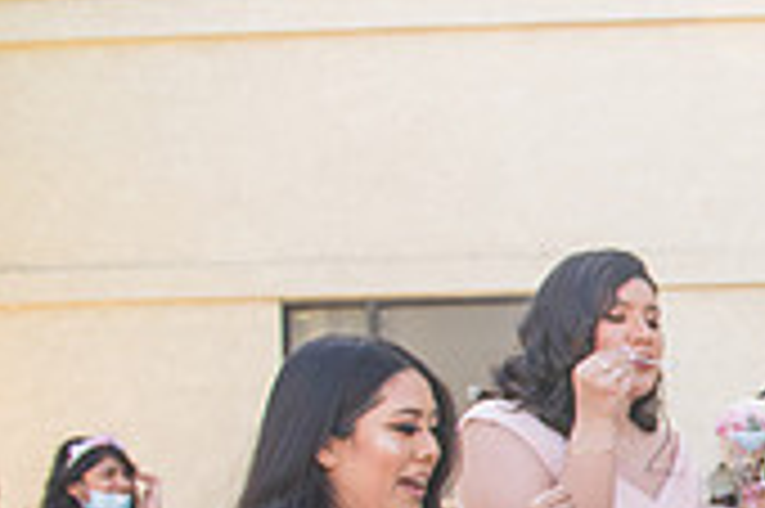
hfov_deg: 19.7
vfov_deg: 16.1
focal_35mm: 82
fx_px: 1741
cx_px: 1300
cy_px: 569
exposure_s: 1/200
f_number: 4.5
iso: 200
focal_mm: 24
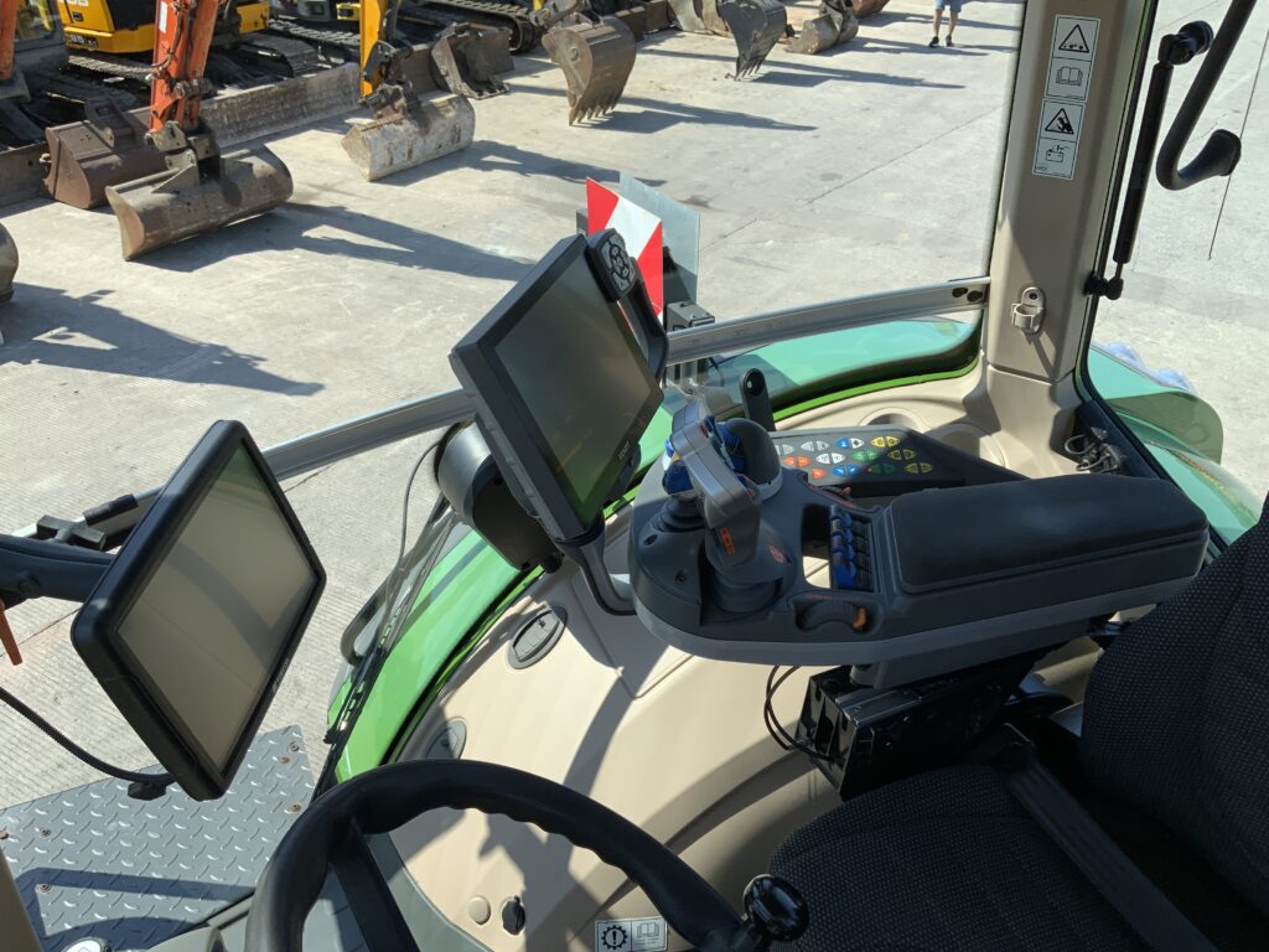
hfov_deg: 61.7
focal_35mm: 29
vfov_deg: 48.2
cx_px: 634
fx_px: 1063
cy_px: 476
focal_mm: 3
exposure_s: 1/898
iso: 16
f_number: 1.8
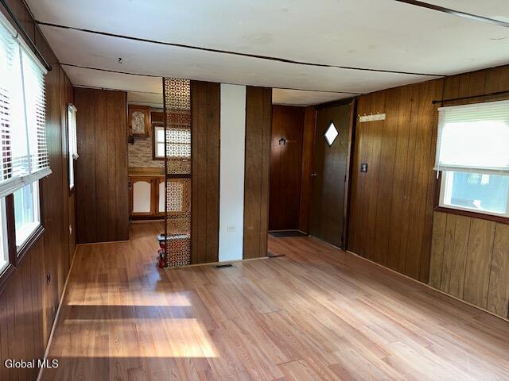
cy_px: 190
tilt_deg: -6.2
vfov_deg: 56.8
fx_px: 353
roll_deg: -1.7
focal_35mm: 24
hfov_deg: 71.6
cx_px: 254
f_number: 1.78
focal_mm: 6.86
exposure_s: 1/17
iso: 64
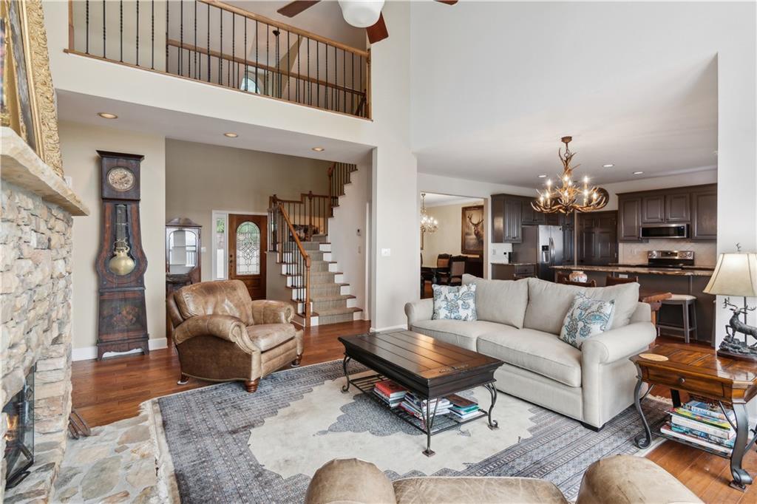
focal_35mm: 16
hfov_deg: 95.0
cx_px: 378
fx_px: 347
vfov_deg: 72.0
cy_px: 252
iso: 400
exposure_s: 1/40
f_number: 8
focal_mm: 11
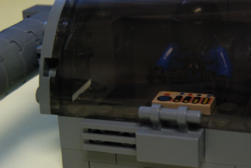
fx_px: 656
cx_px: 175
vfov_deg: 14.6
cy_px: 97
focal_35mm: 94
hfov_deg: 21.5
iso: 800
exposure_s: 1/25
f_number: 6.3
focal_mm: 38
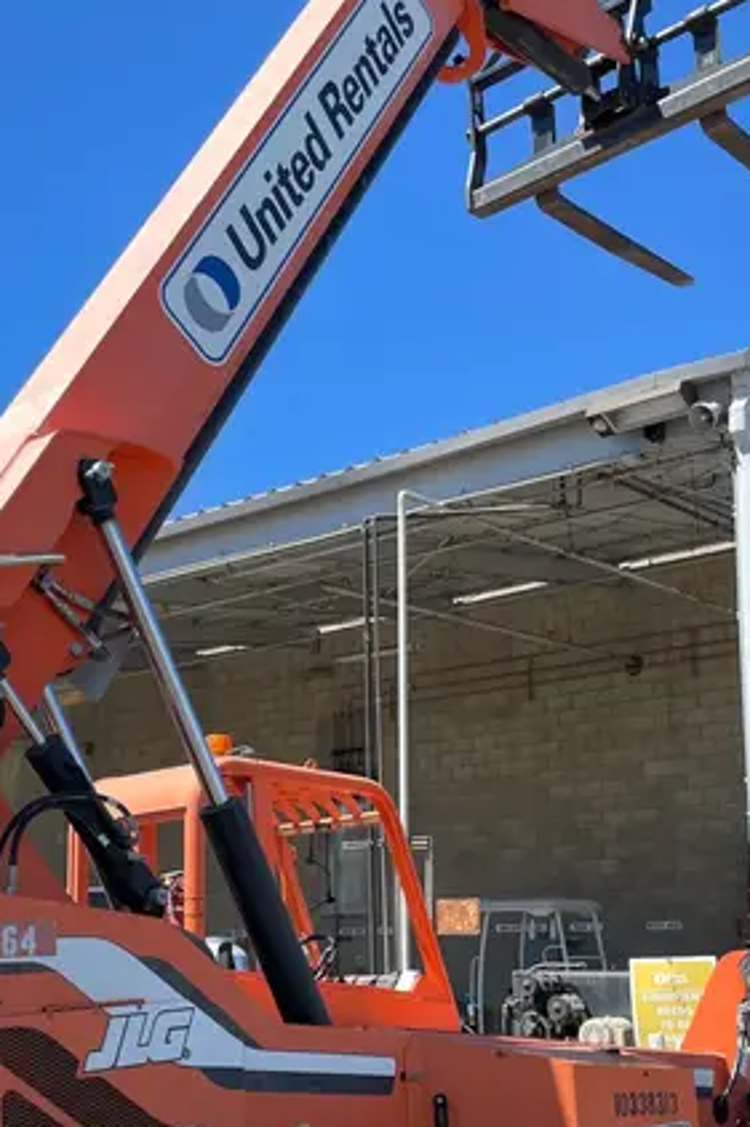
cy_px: 744
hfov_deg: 28.6
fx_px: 1470
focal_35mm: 47
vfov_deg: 41.4
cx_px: 307
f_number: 1.6
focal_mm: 4.2
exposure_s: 1/997
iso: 32
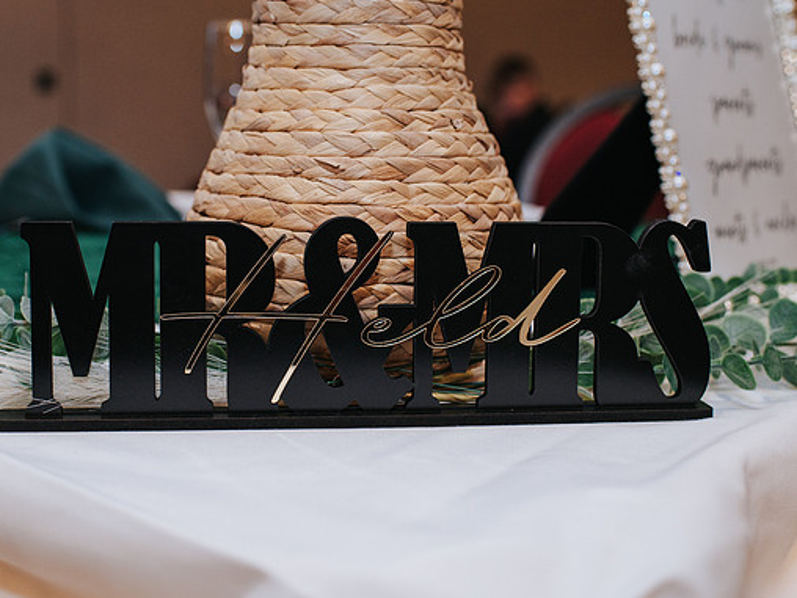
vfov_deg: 29.6
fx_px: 1128
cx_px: 342
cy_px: 246
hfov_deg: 38.8
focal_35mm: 49
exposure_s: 1/200
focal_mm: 35
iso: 800
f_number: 3.2
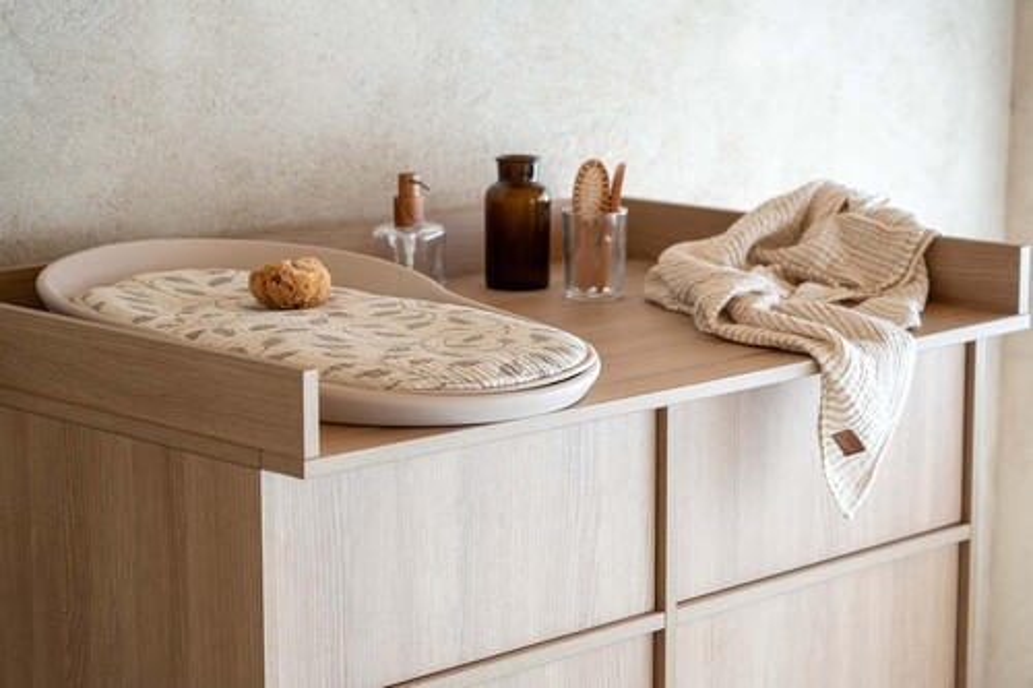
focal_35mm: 90
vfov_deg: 15.2
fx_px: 2582
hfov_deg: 22.6
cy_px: 344
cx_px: 516
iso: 1000
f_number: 4.5
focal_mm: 90
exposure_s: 1/250
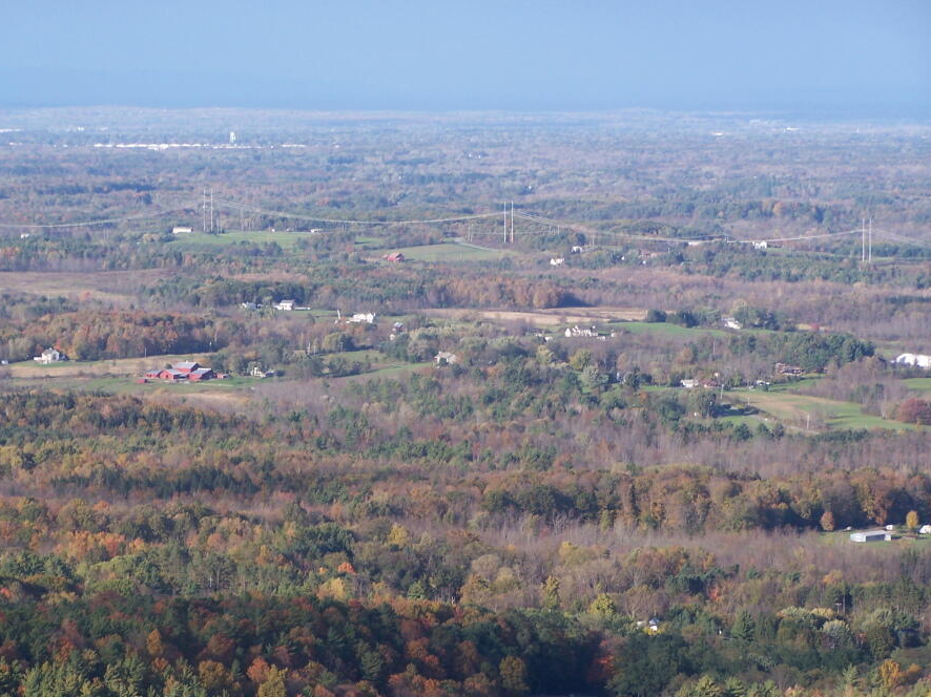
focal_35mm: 148
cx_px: 447
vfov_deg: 10.0
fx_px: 3979
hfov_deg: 13.3
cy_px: 386
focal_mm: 21.2
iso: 80
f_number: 3.2
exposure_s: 1/640
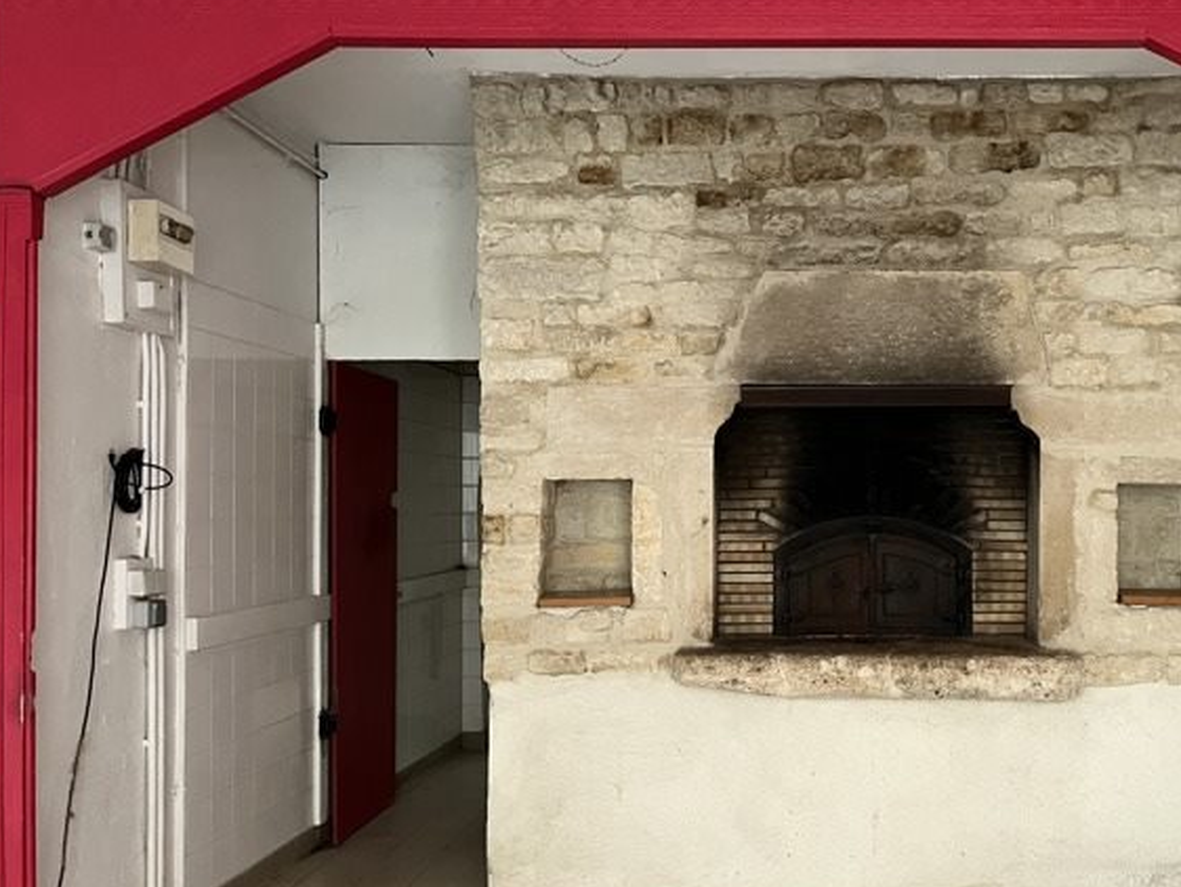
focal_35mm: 37
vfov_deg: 38.6
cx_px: 815
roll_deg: +0.6
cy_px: 496
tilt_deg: +0.1
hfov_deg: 49.0
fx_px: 1263
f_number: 1.6
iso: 500
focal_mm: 5.1
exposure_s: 1/60
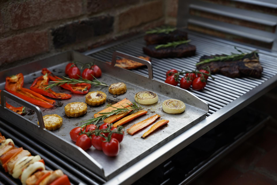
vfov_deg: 25.6
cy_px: 92
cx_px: 138
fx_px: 407
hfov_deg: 37.6
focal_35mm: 53
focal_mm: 52.9
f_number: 3.5
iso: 320
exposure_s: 1/160
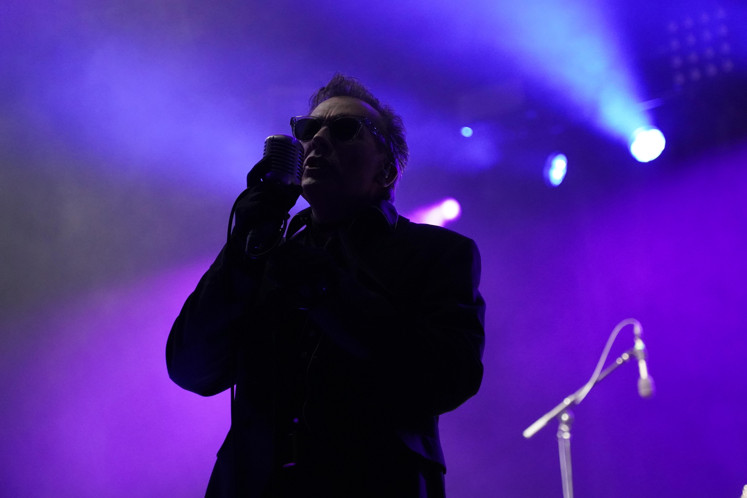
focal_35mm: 105
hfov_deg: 19.5
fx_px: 2179
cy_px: 249
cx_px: 374
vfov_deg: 13.0
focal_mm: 105
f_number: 4
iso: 10000
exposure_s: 1/160
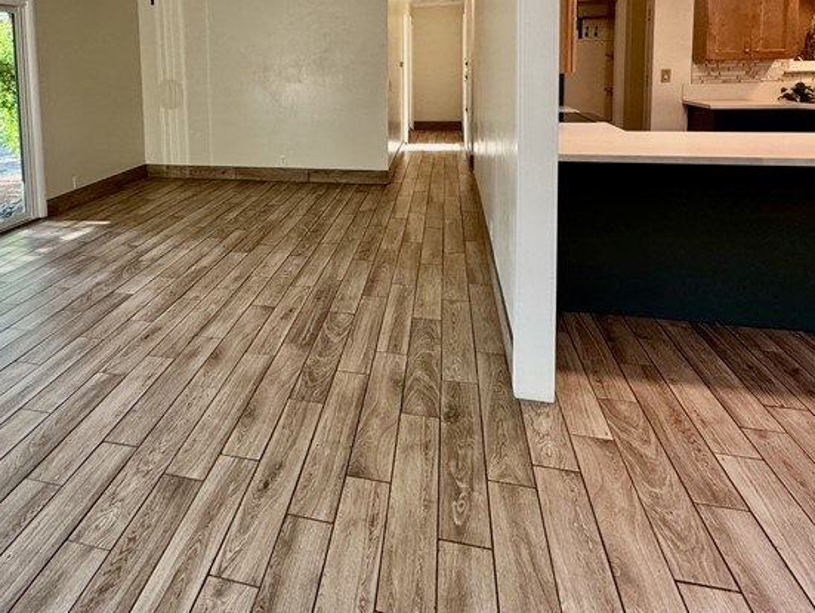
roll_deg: +1.3
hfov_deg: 65.2
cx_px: 262
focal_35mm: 26
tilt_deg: -6.6
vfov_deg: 49.8
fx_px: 613
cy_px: 117
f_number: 2.2
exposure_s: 1/120
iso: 250
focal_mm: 2.22
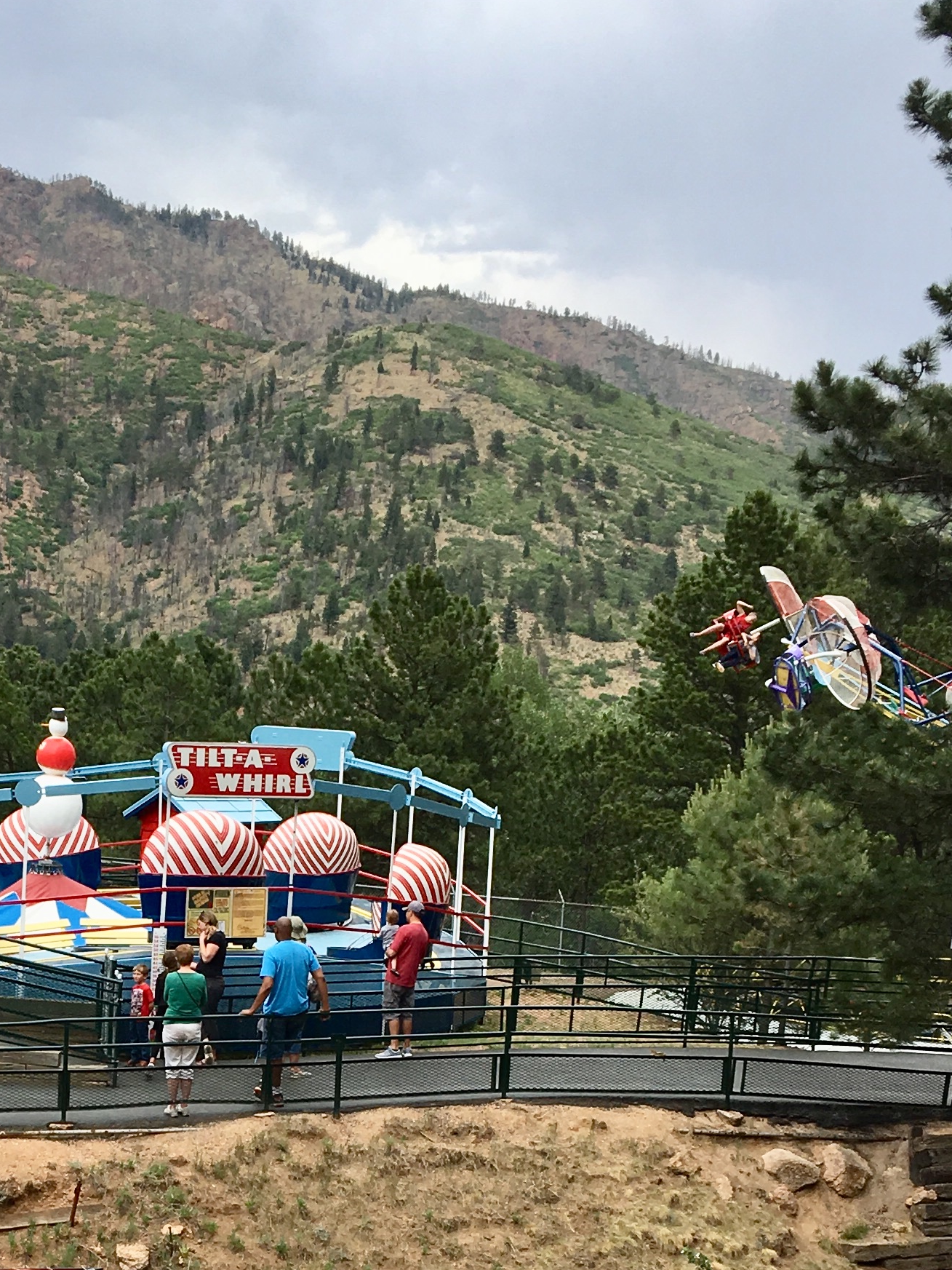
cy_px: 1167
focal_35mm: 67
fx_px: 2457
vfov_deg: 27.8
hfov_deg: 21.6
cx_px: 154
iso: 25
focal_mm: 4.15
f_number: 2.2
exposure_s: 1/986
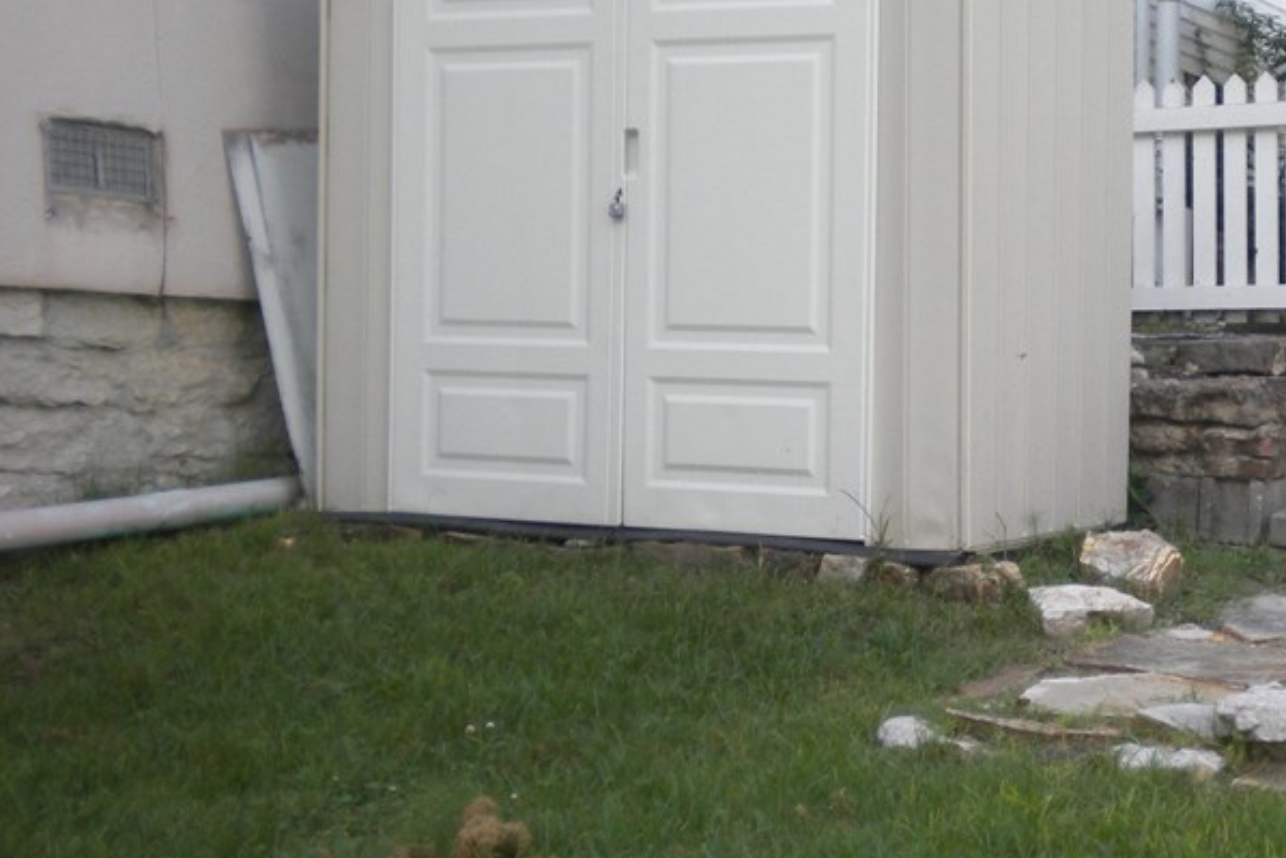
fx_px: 2608
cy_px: 374
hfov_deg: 27.0
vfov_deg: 18.7
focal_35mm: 73
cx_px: 1084
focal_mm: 7.4
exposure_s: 1/250
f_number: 3.5
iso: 113
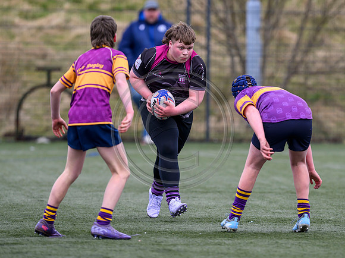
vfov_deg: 2.7
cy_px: 132
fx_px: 5551
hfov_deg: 3.6
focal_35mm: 557
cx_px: 197
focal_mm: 400
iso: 500
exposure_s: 1/1600
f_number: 3.5
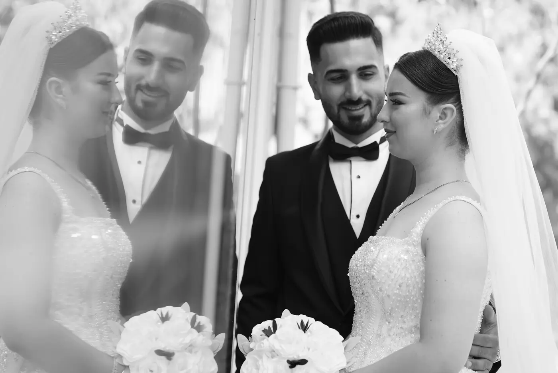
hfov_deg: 23.9
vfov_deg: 16.1
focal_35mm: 85
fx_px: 1318
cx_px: 279
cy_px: 186
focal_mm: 85
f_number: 2.8
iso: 160
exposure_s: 1/500
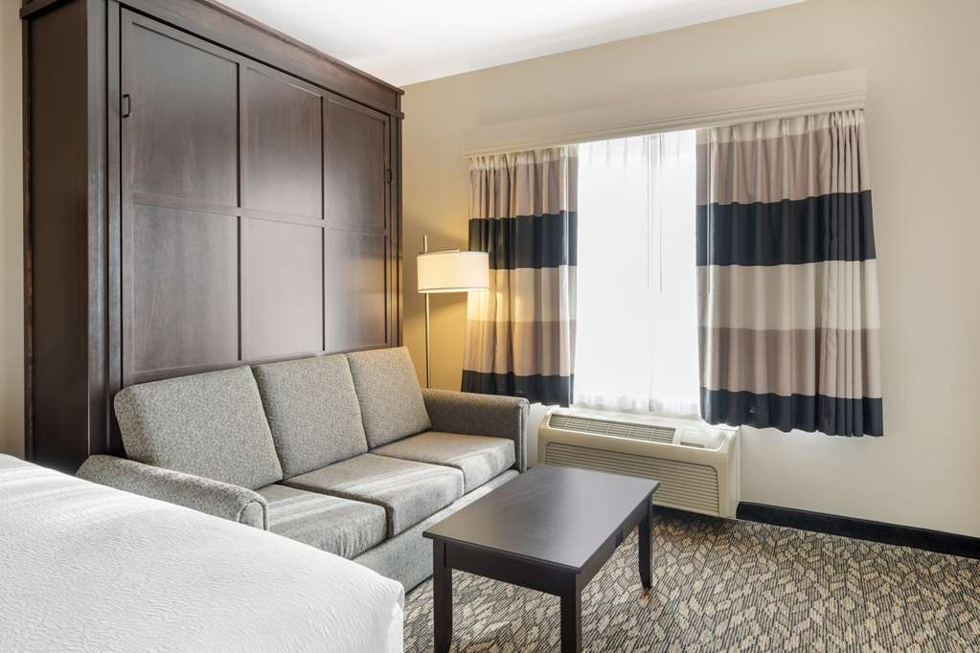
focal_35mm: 21
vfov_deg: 59.5
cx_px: 490
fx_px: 572
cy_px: 326
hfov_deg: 81.2
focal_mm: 21
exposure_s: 1/1.67
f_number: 10
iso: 400
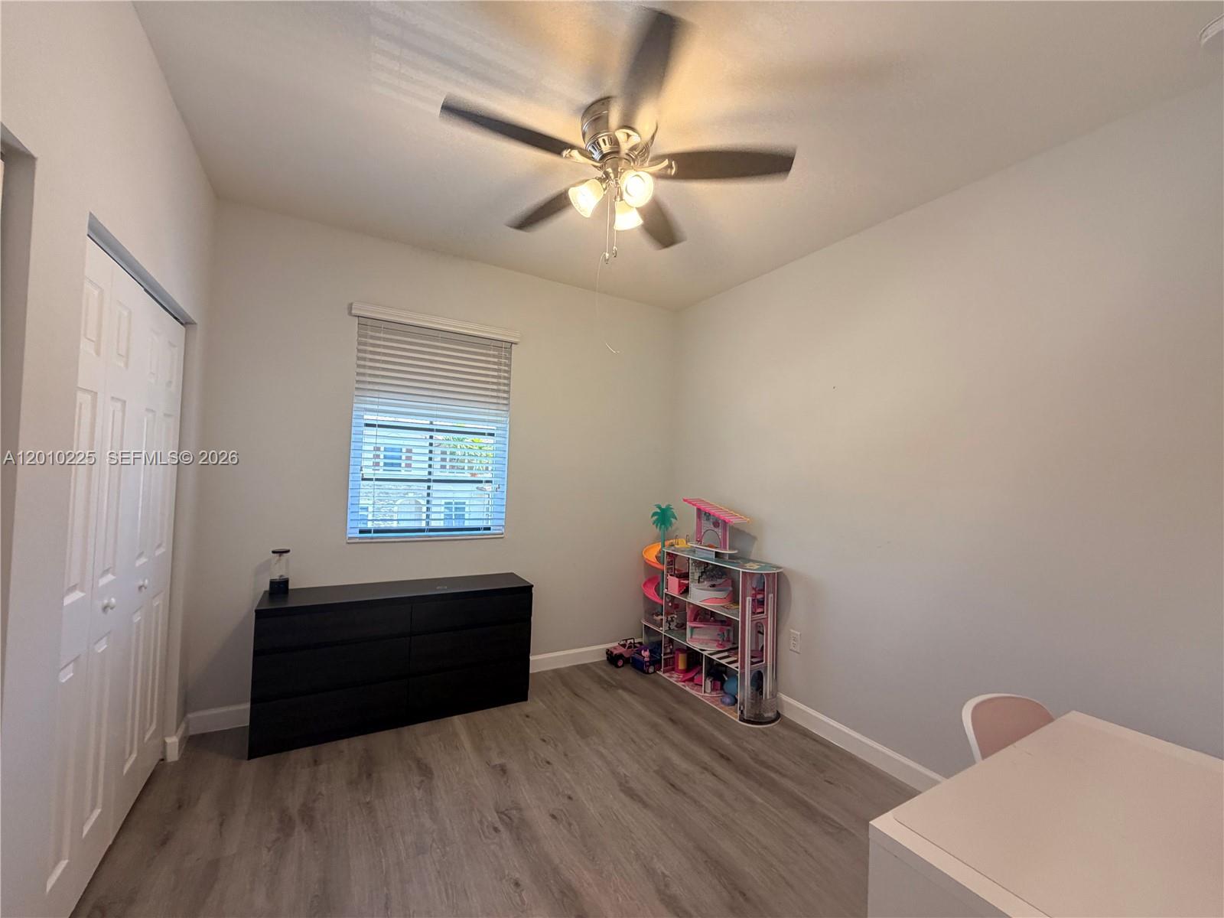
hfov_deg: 102.1
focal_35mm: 14
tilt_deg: +1.6
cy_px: 459
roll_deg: -2.4
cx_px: 612
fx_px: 495
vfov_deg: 85.7
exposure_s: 1/60
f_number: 2.2
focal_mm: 2.22
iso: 200
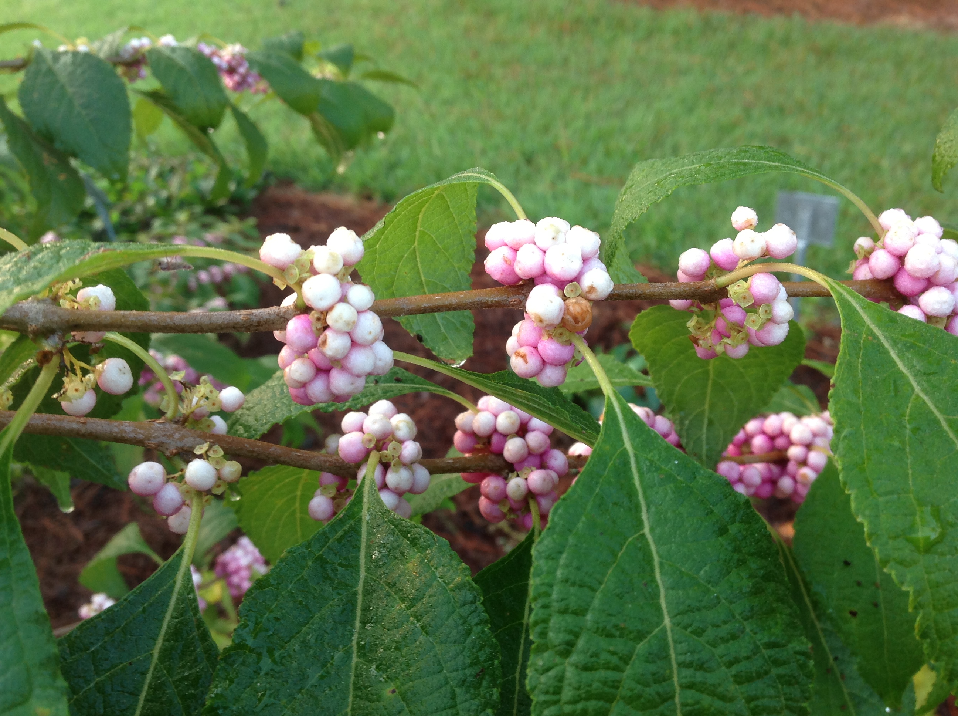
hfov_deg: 52.7
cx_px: 479
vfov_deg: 40.6
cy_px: 358
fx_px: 967
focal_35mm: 35
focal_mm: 4.28
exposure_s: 1/40
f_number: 2.4
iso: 50
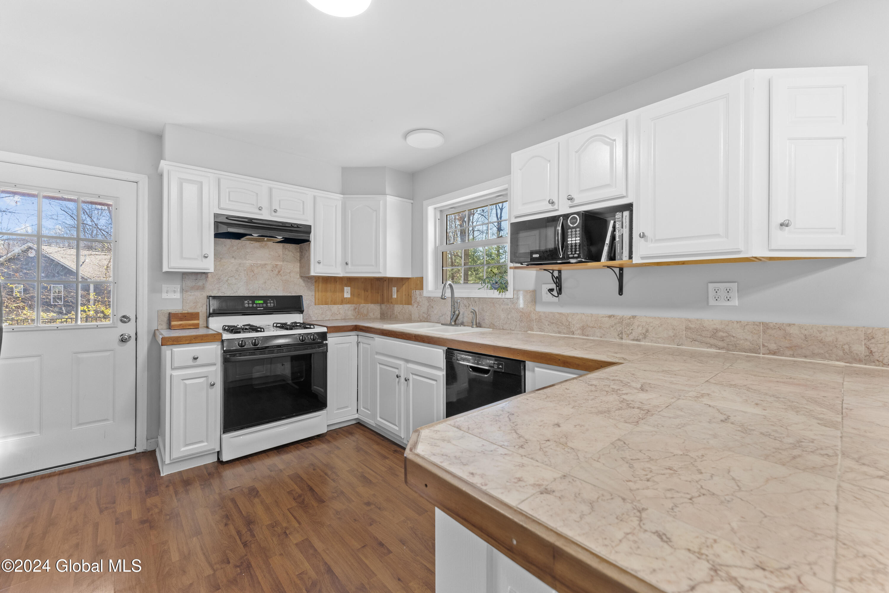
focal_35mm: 14
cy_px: 296
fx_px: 346
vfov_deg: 81.2
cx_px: 444
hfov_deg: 104.3
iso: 800
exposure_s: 1/5
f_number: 7.1
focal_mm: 14
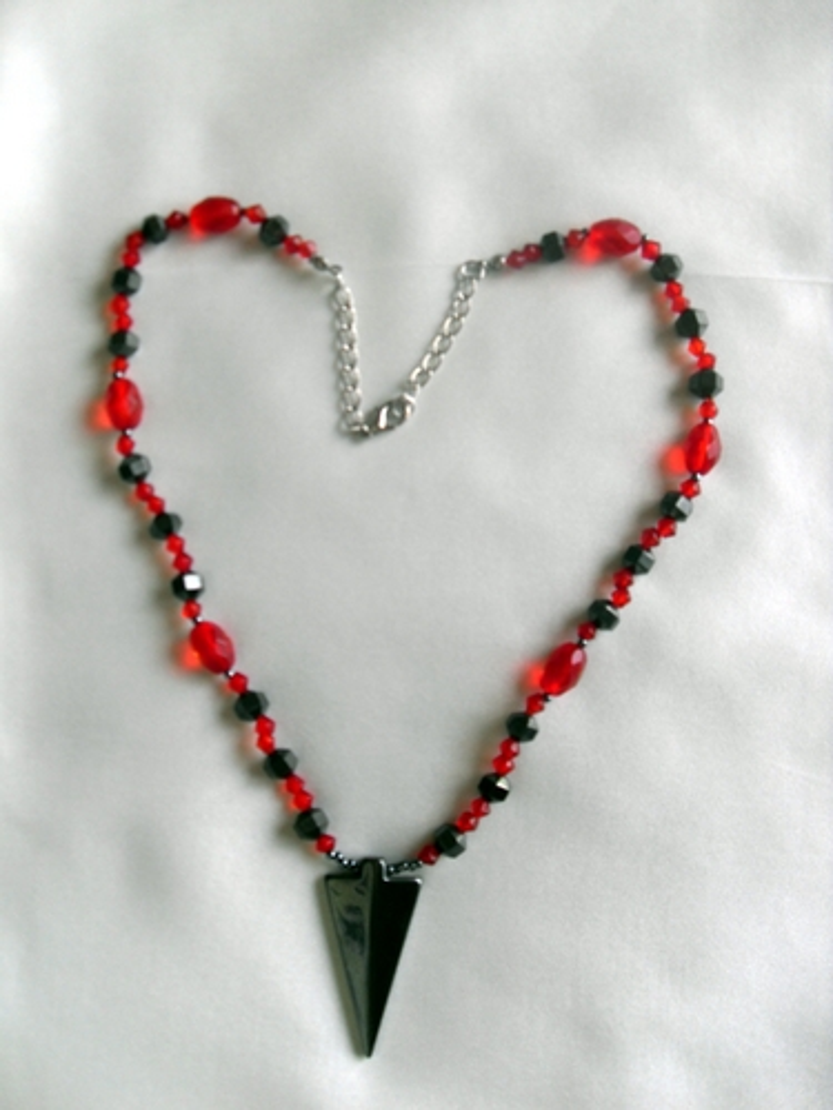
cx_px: 416
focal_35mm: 34
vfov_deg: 54.0
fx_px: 1091
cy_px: 555
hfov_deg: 41.8
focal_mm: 6.3
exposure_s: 1/90
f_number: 2.8
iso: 100
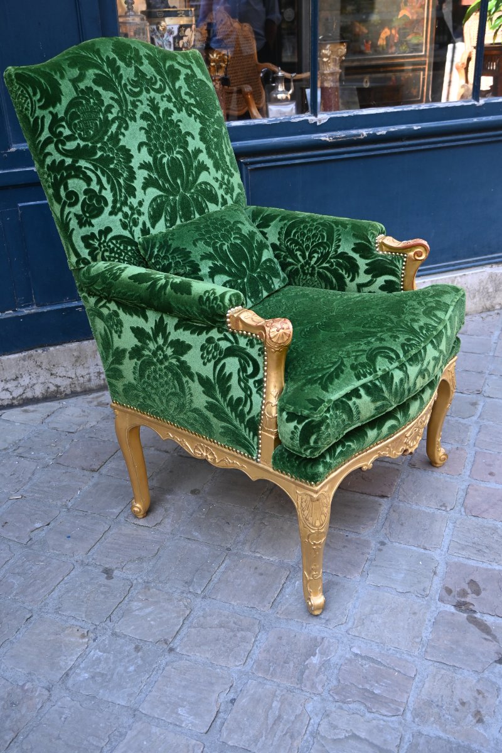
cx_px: 251
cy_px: 376
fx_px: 737
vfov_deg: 54.1
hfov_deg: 37.6
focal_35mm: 35
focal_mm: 23.5
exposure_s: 1/250
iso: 360
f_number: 4
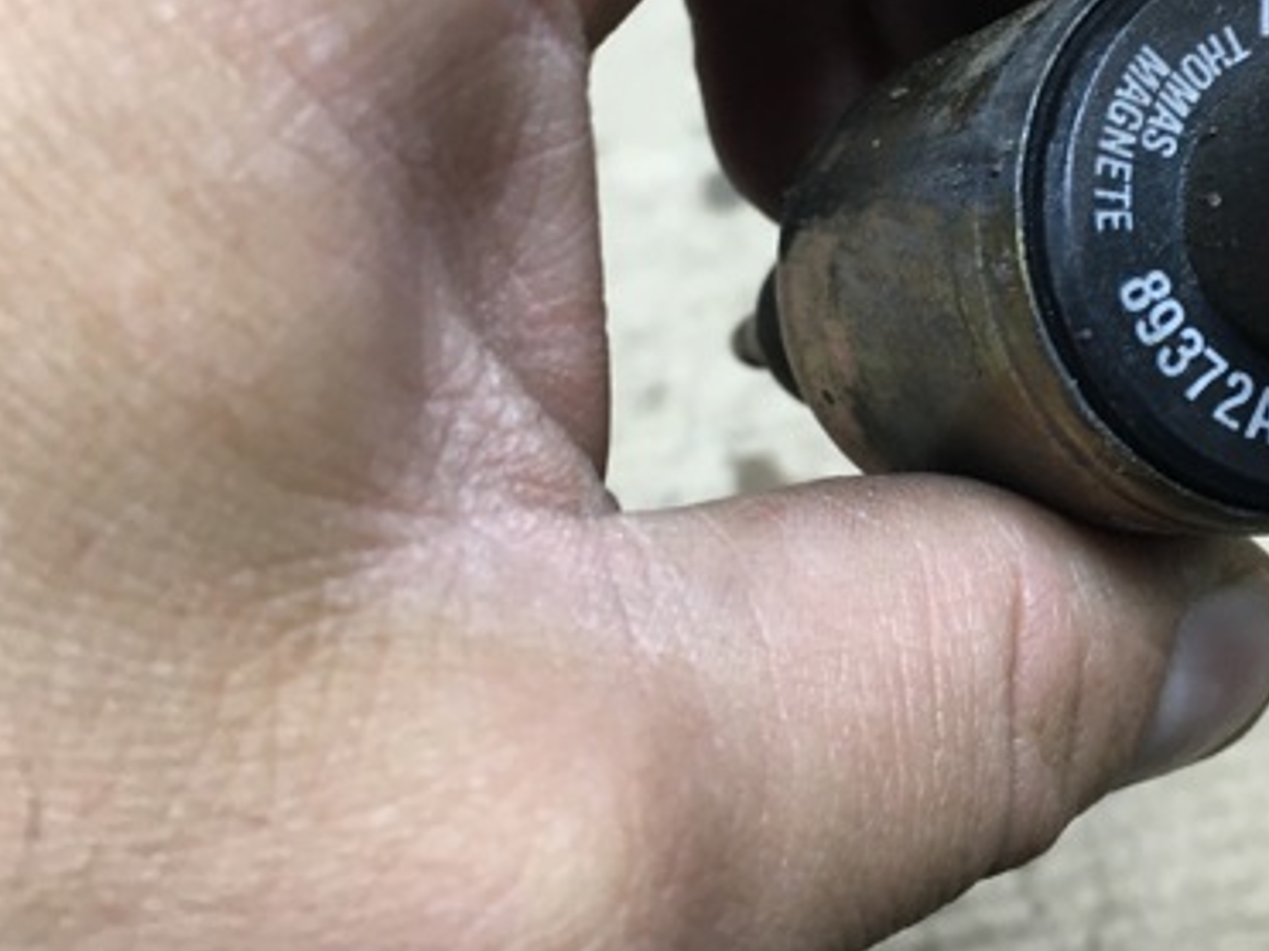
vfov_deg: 28.7
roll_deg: +16.2
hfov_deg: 37.7
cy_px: 245
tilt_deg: -36.6
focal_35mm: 50
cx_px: 869
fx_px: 1832
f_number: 2.2
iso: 100
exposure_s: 1/33
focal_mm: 4.15
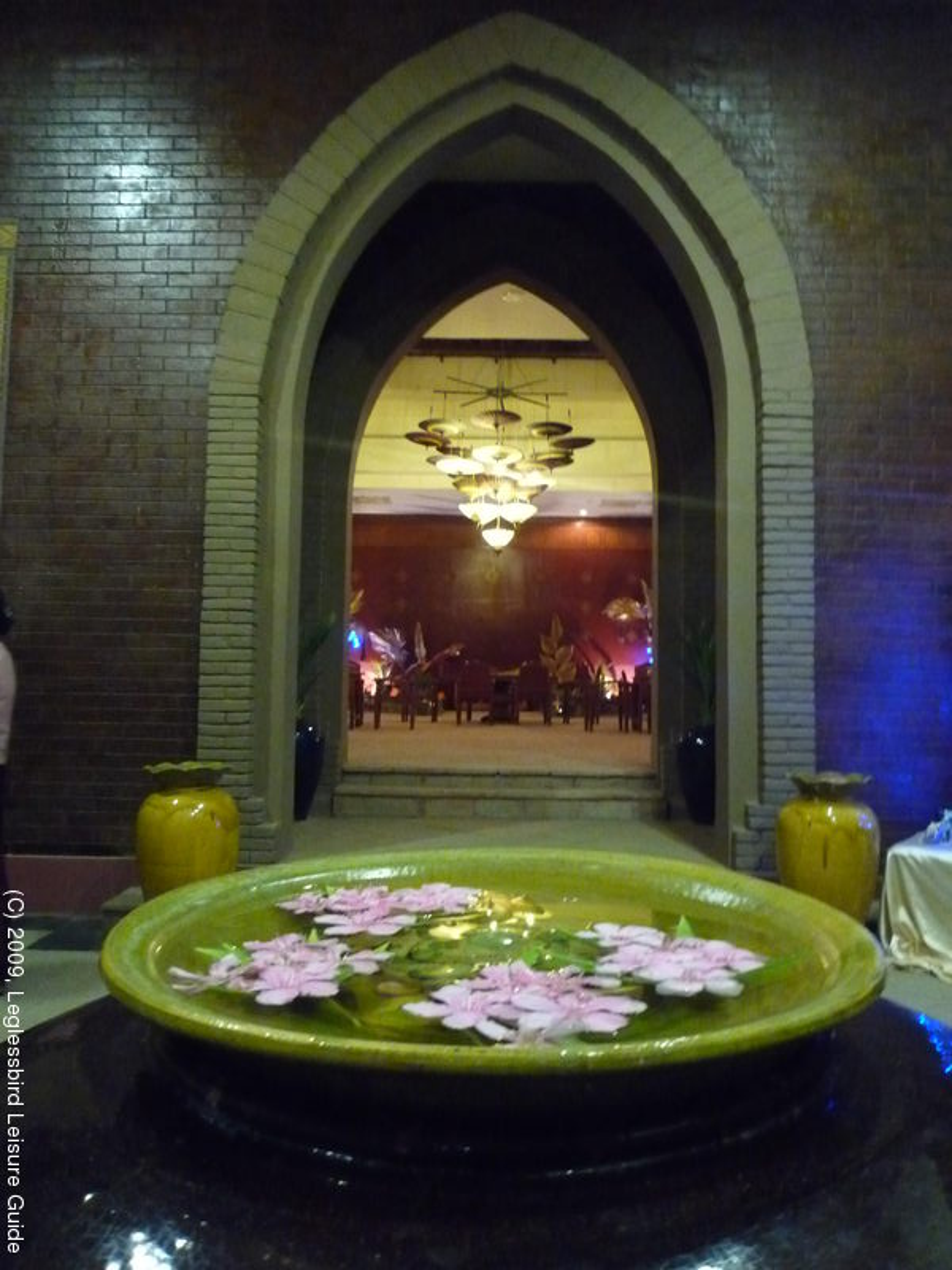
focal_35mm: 25
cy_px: 635
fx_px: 917
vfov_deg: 69.4
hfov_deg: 54.9
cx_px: 476
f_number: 2.8
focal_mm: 4.4
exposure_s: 1/4
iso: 800
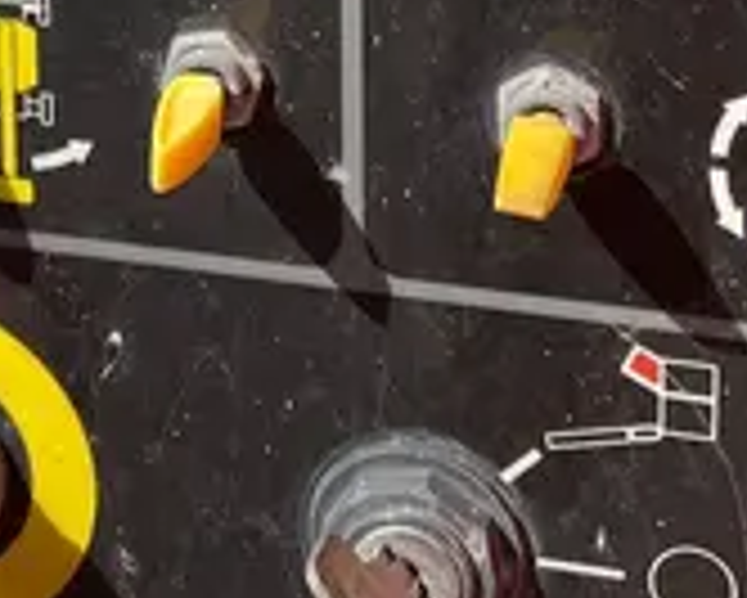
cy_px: -551
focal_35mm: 112
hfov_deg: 17.1
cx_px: 202
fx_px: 2478
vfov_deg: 12.4
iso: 50
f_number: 1.6
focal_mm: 5.1
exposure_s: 1/1441
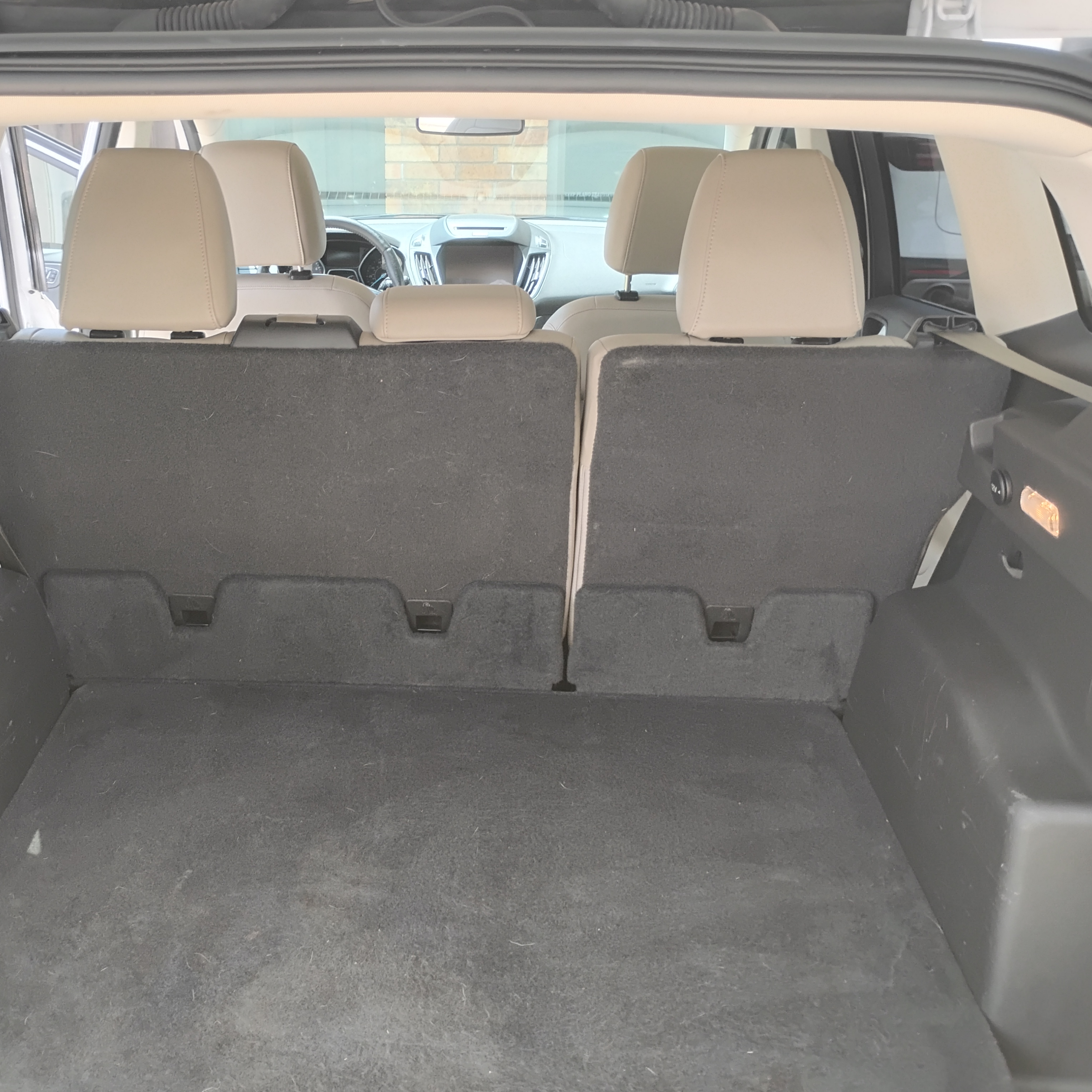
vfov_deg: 49.7
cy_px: 546
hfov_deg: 49.3
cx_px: 408
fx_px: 1178
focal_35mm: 33
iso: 252
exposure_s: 1/120
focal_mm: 4.26
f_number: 1.8
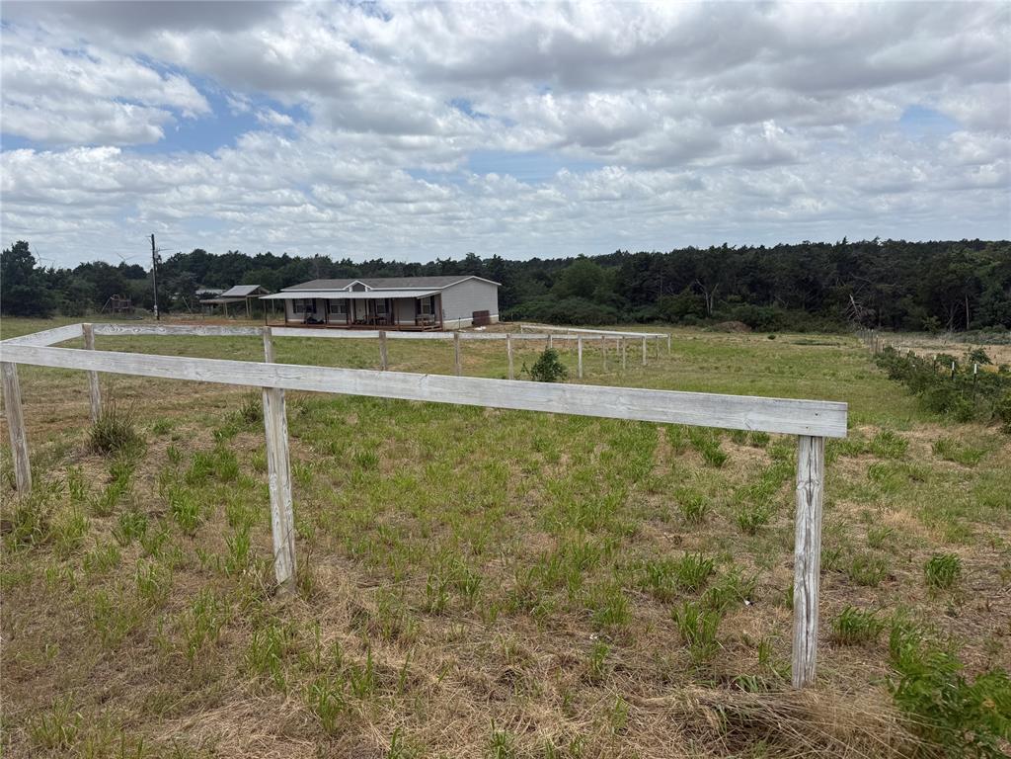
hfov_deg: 71.6
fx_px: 701
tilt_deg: -8.4
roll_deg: +1.8
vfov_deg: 56.8
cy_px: 380
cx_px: 506
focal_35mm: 24
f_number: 1.78
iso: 80
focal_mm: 6.76
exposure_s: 1/6711
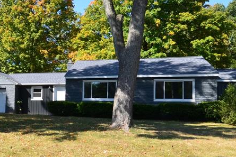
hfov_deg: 46.7
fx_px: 259
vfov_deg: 33.6
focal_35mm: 40
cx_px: 53
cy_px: 100
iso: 200
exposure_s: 1/100
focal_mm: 11.5
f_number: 11
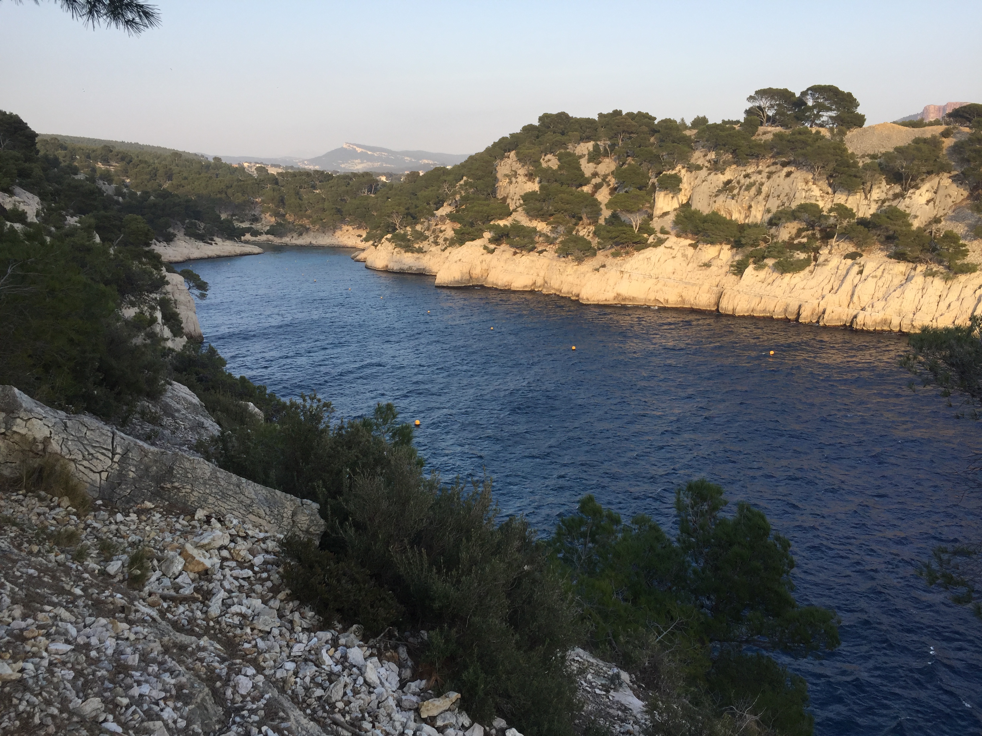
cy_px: 368
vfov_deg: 48.2
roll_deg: +0.5
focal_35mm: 29
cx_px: 491
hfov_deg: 61.7
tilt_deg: -12.5
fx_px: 823
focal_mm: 4.15
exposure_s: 1/527
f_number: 2.2
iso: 32
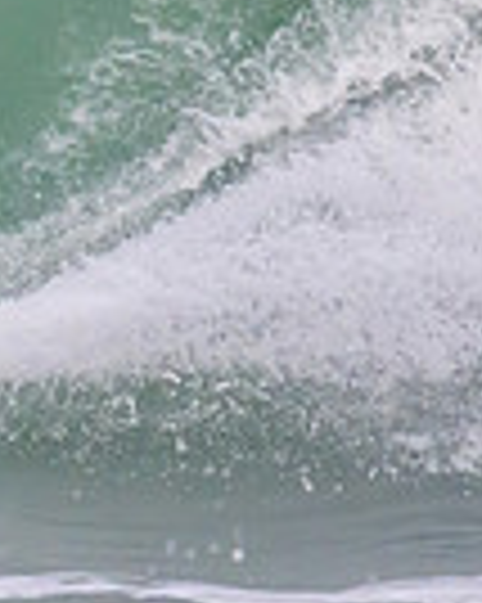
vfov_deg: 0.6
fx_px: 60465
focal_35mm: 3387
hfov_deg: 0.5
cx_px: -509
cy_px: 187
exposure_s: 1/2000
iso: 3200
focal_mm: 800
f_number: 11
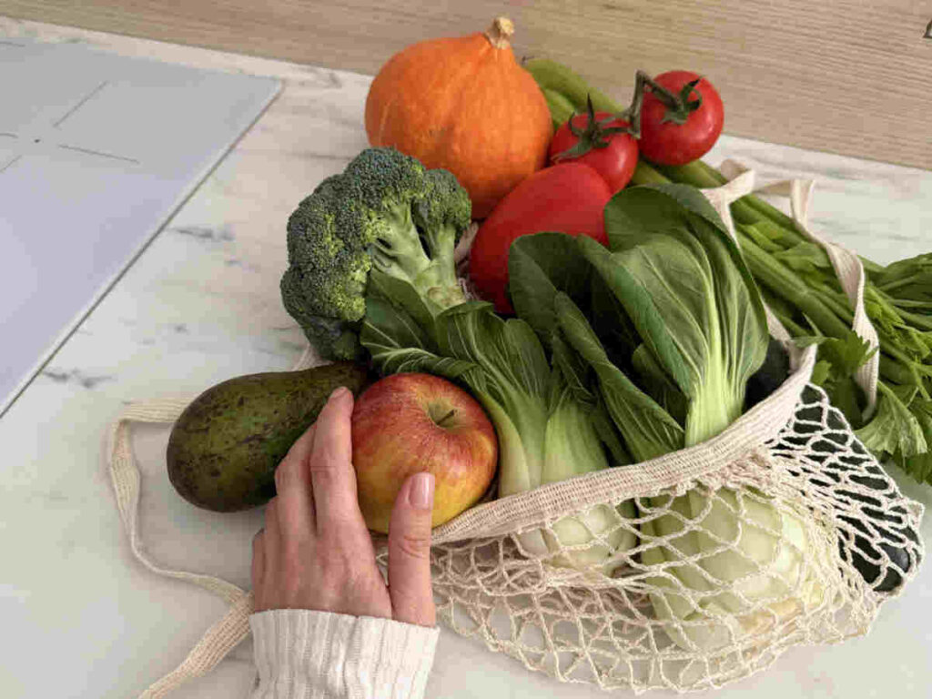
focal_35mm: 24
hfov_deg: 71.6
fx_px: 646
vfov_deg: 56.8
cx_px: 466
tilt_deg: -50.7
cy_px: 350
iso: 500
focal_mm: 6.76
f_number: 1.78
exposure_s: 1/60
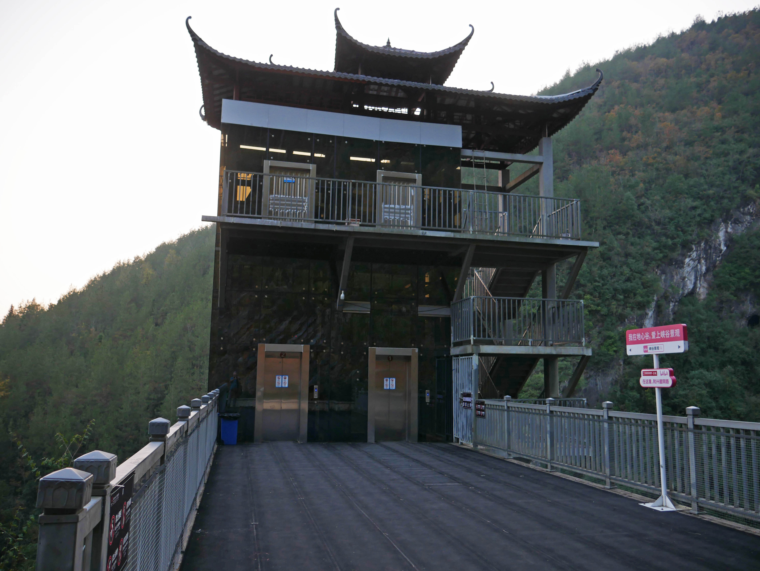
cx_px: 380
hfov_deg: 63.4
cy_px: 286
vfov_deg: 49.8
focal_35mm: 28
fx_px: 615
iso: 200
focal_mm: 14
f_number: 3.5
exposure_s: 1/100
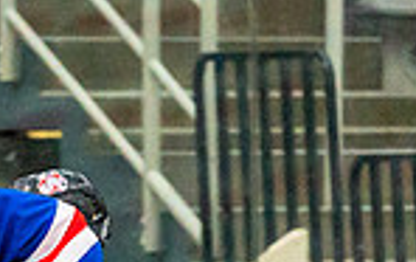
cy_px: 739
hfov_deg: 1.9
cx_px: -151
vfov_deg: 1.2
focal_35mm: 1122
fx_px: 12740
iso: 3200
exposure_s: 1/1250
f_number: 2.8
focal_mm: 200
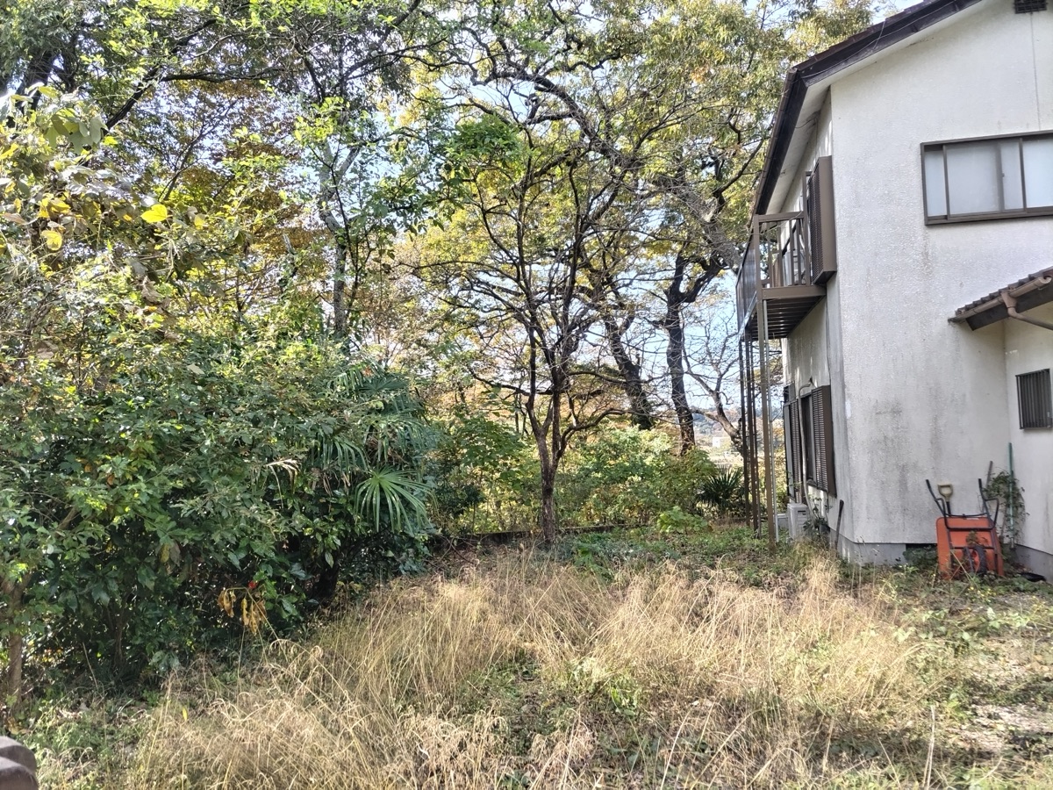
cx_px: 526
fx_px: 791
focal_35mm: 26
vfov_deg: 53.1
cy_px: 395
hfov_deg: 67.3
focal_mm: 4.8
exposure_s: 1/120
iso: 68
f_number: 1.79
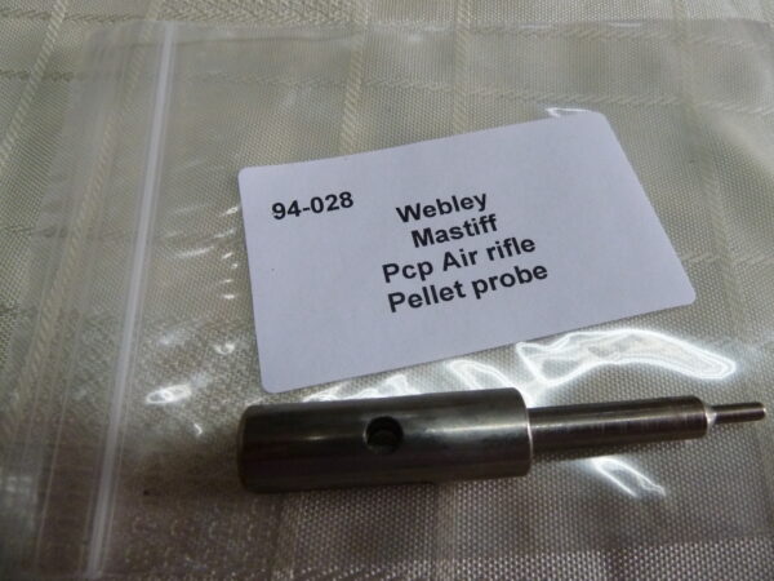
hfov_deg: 69.4
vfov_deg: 54.9
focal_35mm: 25
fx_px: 559
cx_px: 387
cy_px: 290
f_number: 3.3
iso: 400
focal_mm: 4.1
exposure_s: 1/125
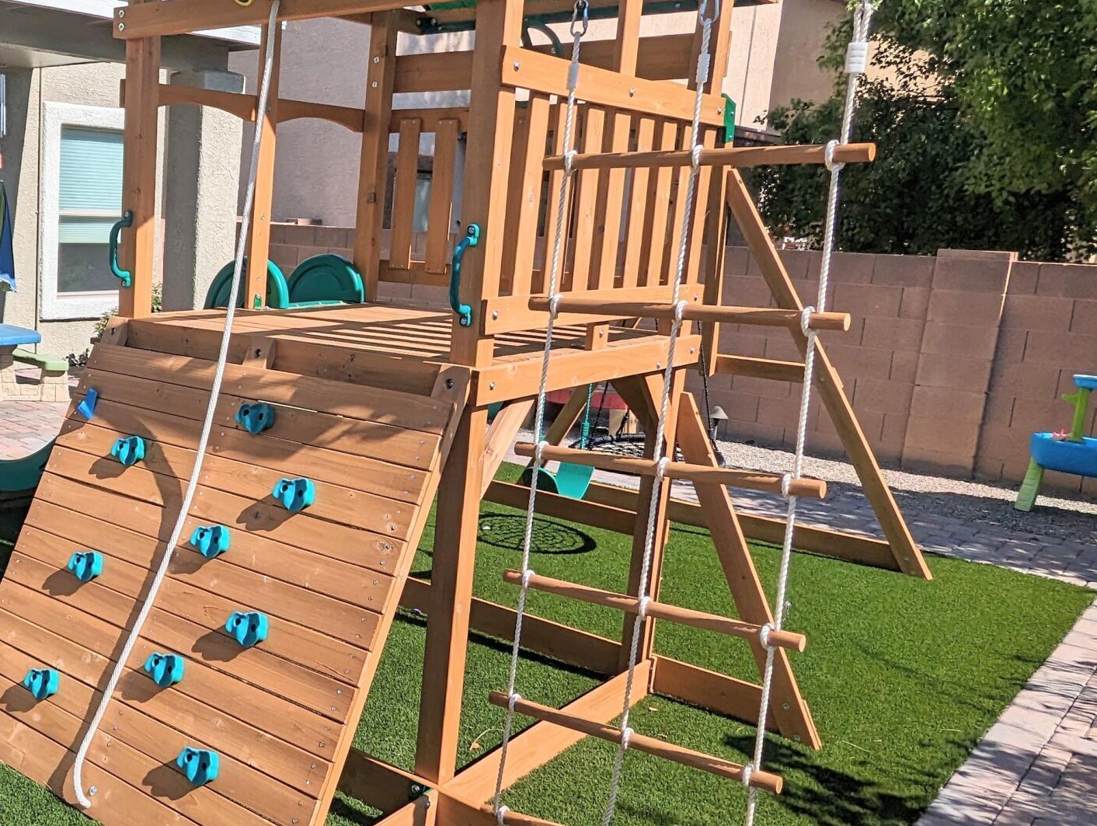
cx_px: 165
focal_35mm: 34
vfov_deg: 41.9
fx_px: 1079
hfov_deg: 49.5
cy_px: 418
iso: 43
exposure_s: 1/2268
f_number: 2.2
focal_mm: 2.35
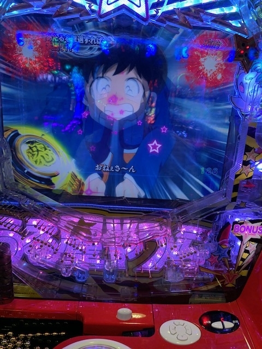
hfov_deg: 53.1
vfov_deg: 67.3
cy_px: 174
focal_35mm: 26
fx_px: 262
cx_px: 131
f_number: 1.8
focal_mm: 4.25
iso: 100
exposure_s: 1/121
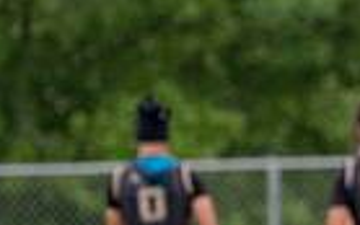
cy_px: 164
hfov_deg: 3.3
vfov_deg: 2.1
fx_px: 6292
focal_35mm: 641
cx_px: 552
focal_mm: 126
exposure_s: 1/2000
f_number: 2.8
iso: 200
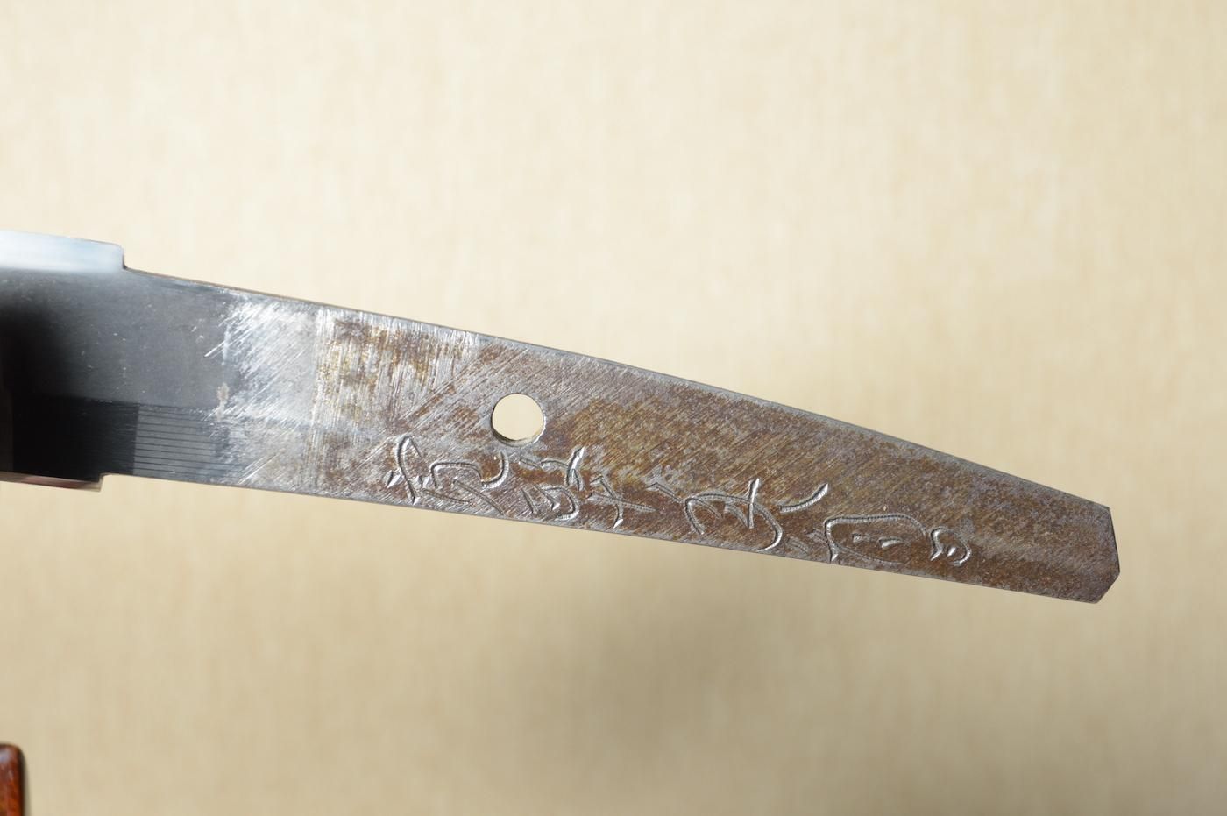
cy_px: 408
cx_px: 614
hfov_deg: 17.1
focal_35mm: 120
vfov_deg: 11.4
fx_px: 4087
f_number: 11
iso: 400
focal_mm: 80
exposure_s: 1/2
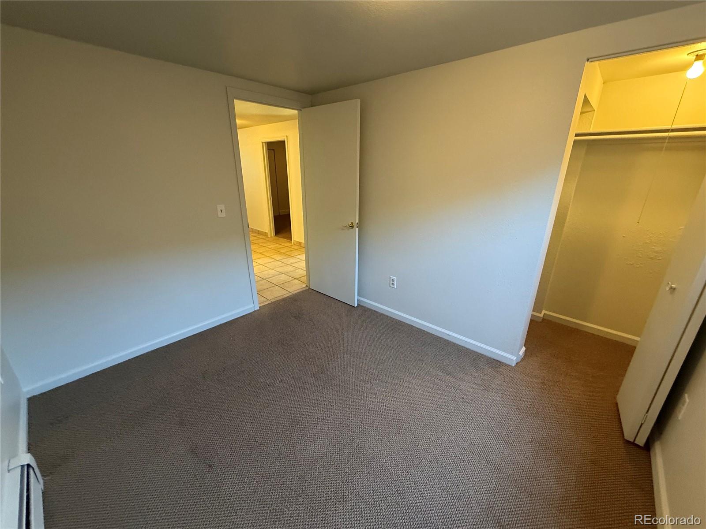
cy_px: 264
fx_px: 286
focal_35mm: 14
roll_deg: +0.5
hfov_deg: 102.1
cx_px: 353
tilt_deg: -20.1
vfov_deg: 85.7
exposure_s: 1/60
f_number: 2.2
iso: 500
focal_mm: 2.22
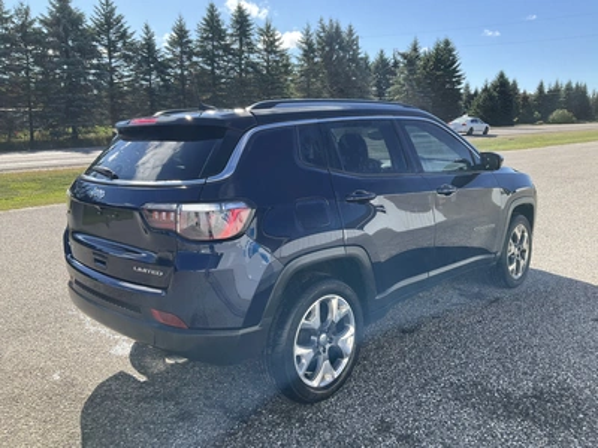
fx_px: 501
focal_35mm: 29
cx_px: 299
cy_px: 224
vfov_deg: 48.2
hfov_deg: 61.7
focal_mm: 3
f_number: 1.8
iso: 25
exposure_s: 1/613
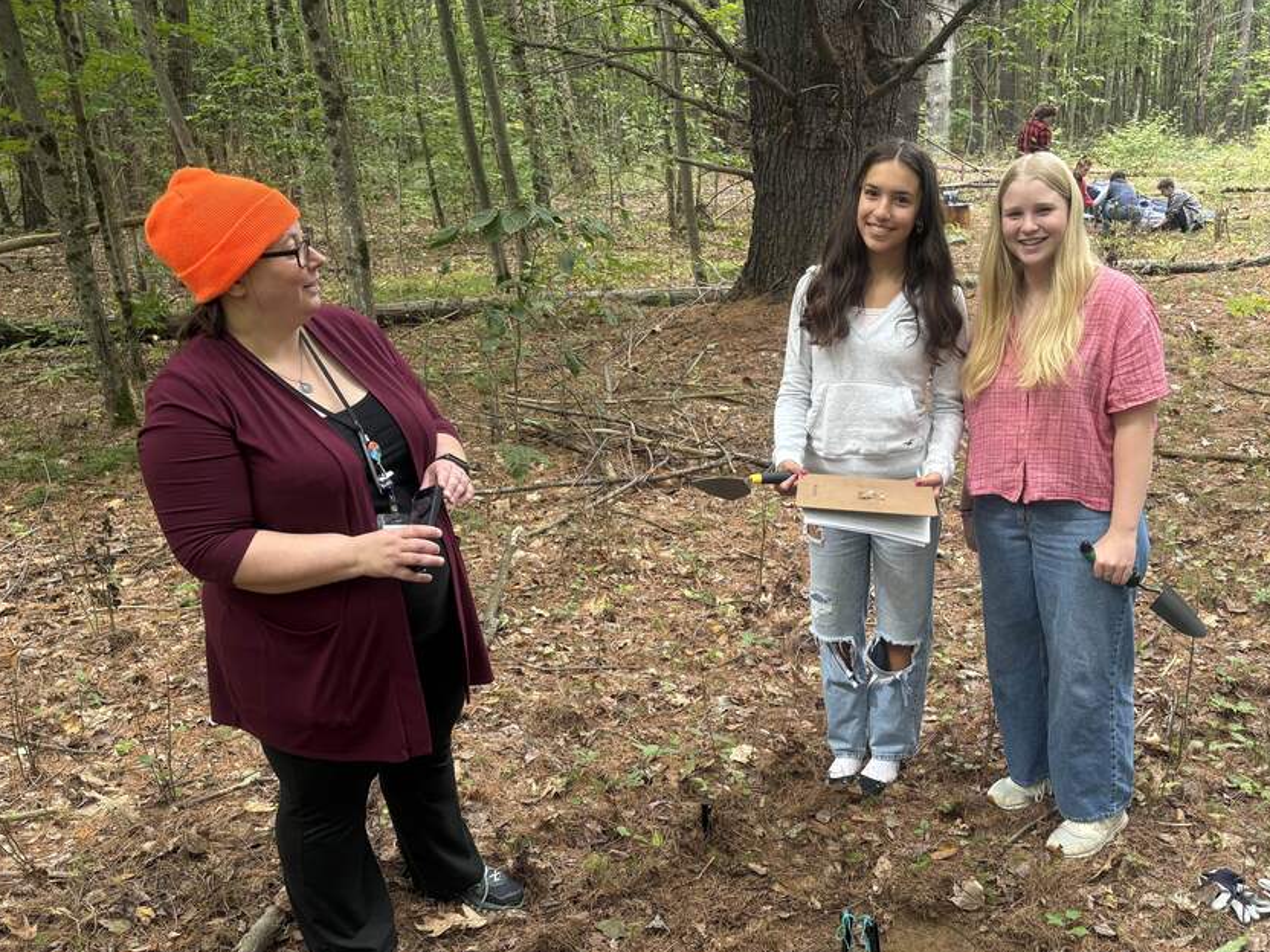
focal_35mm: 32
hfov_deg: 56.3
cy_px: 584
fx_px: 1174
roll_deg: +2.6
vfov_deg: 43.9
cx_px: 768
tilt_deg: -22.1
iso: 125
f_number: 1.6
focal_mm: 5.96
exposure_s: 1/122
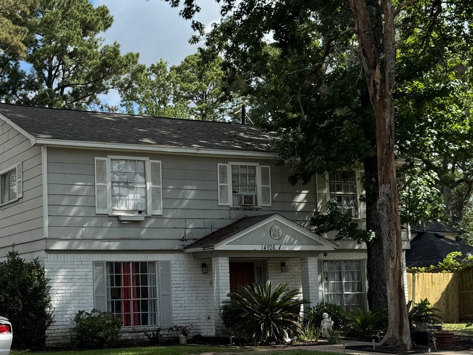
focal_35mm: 59
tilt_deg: +4.4
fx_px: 806
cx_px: 127
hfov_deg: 32.2
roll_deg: +0.2
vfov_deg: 24.7
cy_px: 234
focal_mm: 6.76
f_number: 1.78
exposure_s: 1/2604
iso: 80
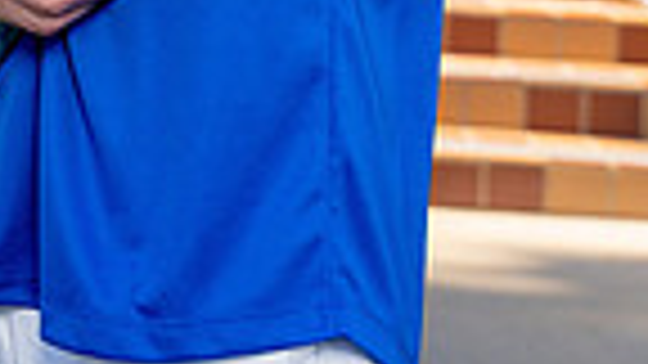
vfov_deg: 7.8
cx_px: 122
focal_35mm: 141
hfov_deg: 15.1
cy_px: -616
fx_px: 2423
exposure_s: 1/250
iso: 100
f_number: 4
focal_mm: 43
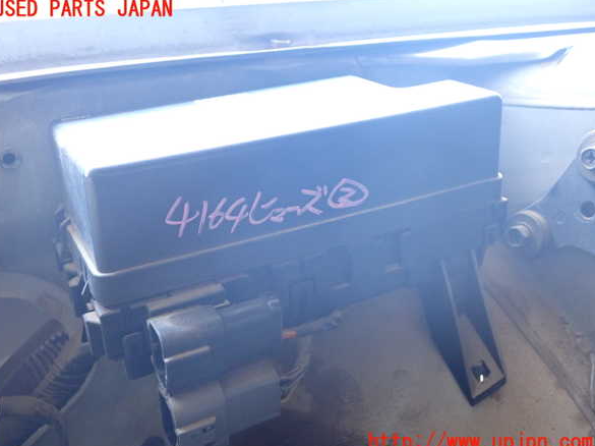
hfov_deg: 47.9
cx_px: 293
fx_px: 670
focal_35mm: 39
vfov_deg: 36.8
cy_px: 226
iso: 500
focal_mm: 6.83
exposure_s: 1/125
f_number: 2.7
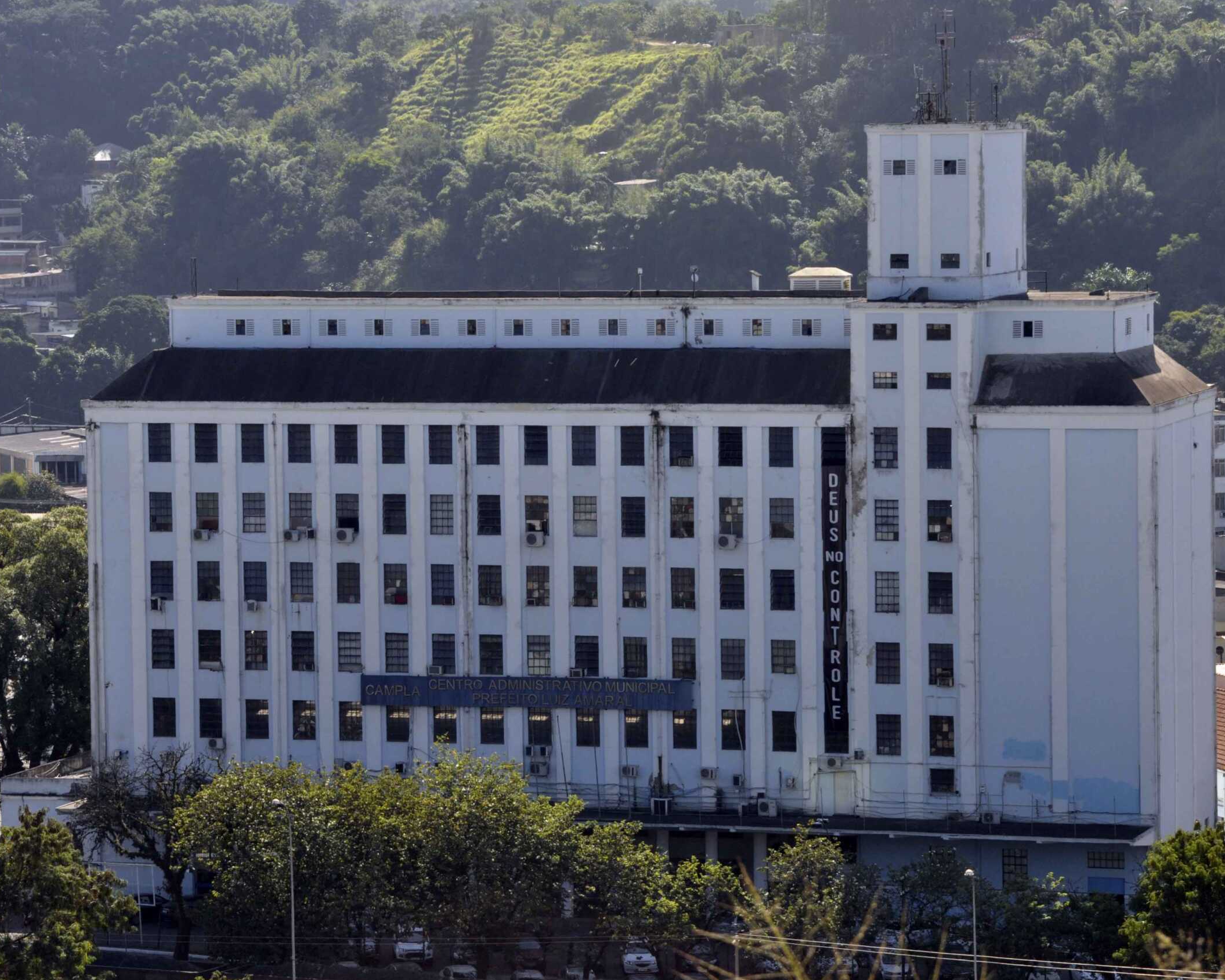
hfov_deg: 14.5
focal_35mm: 133
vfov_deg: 11.6
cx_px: 663
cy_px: 492
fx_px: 4822
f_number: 13
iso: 400
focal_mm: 78
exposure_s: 1/200
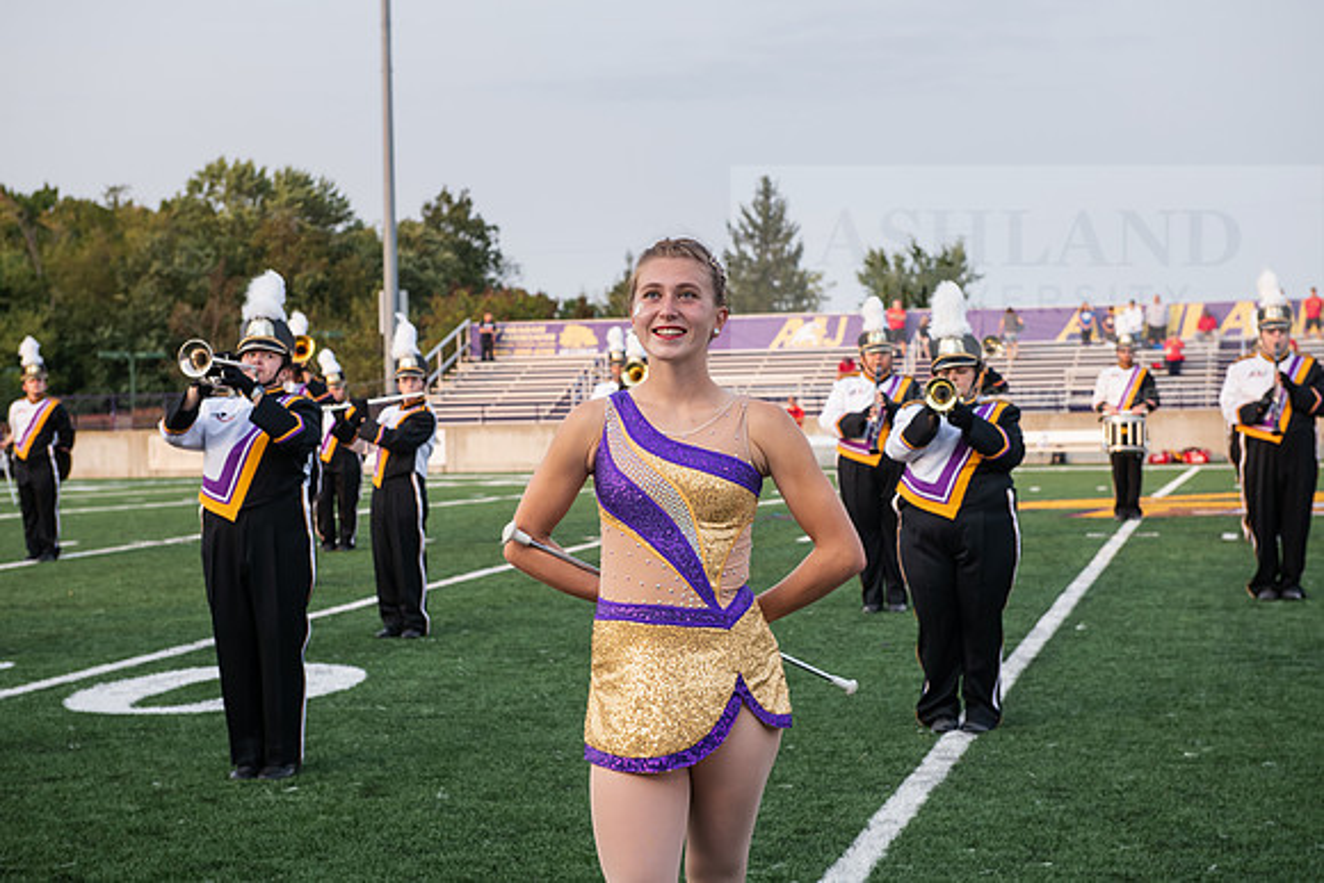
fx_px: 2428
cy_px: 442
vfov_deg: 20.6
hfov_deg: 30.5
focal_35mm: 66
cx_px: 662
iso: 500
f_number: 6.3
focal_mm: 66
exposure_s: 1/320
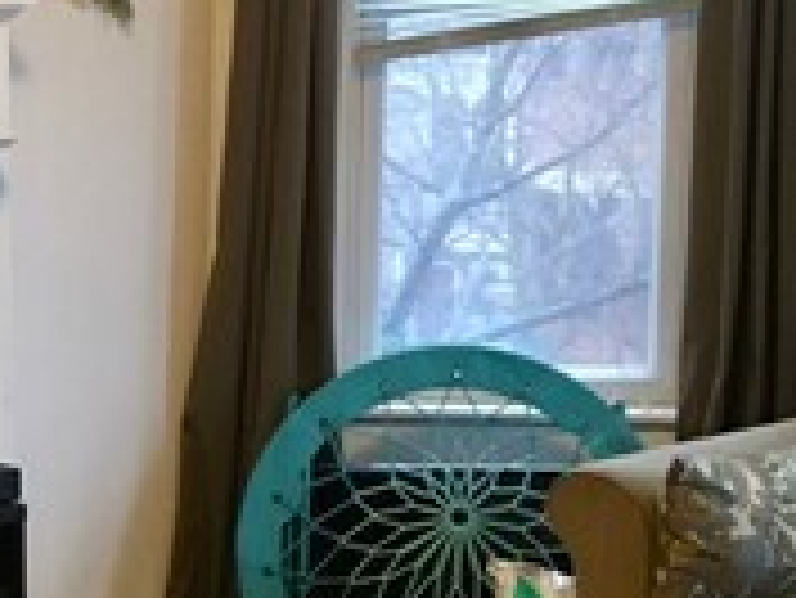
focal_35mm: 109
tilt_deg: -10.9
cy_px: 495
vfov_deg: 13.5
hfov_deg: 17.2
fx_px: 2508
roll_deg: +1.4
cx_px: -173
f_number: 2.2
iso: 200
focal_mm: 4.15
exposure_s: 1/17
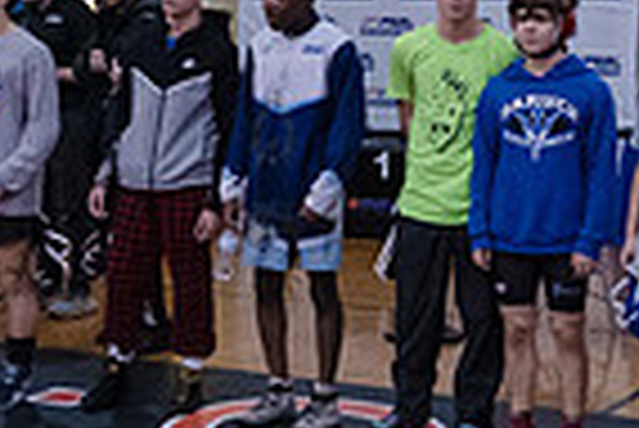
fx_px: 1741
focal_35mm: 98
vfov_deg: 14.0
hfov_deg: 20.8
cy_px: 164
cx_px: 270
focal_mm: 24
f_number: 3.2
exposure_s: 1/400
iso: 8000
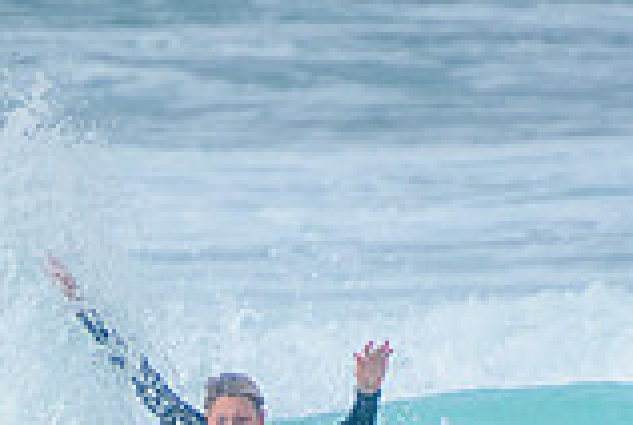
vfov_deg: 0.6
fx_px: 38738
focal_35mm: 2199
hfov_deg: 0.9
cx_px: 96
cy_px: 603
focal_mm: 400
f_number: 5.6
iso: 360
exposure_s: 1/2000
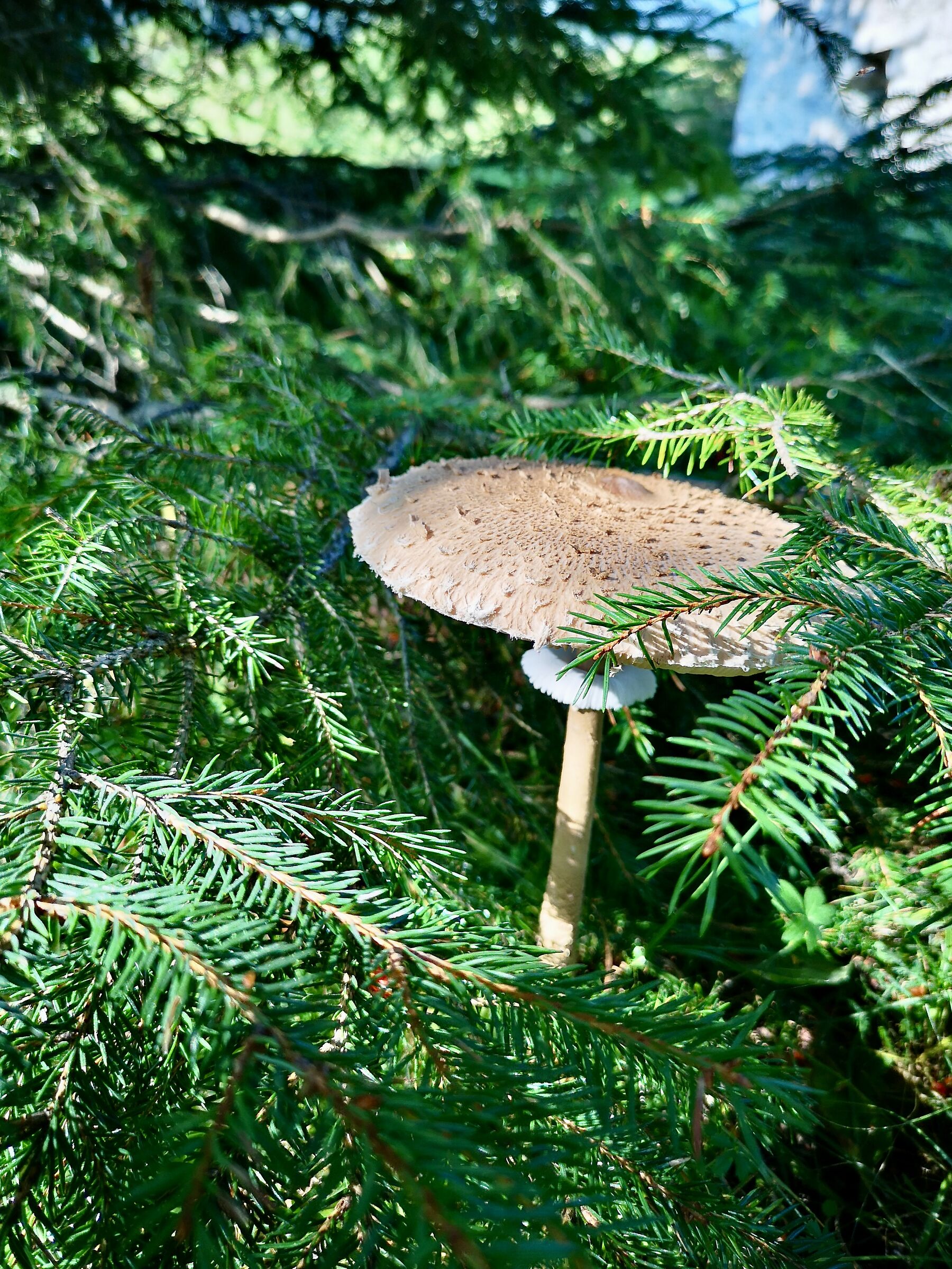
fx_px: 990
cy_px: 634
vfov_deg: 65.3
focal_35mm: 27
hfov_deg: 51.4
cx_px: 476
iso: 50
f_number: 1.8
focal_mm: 5.58
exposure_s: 1/664
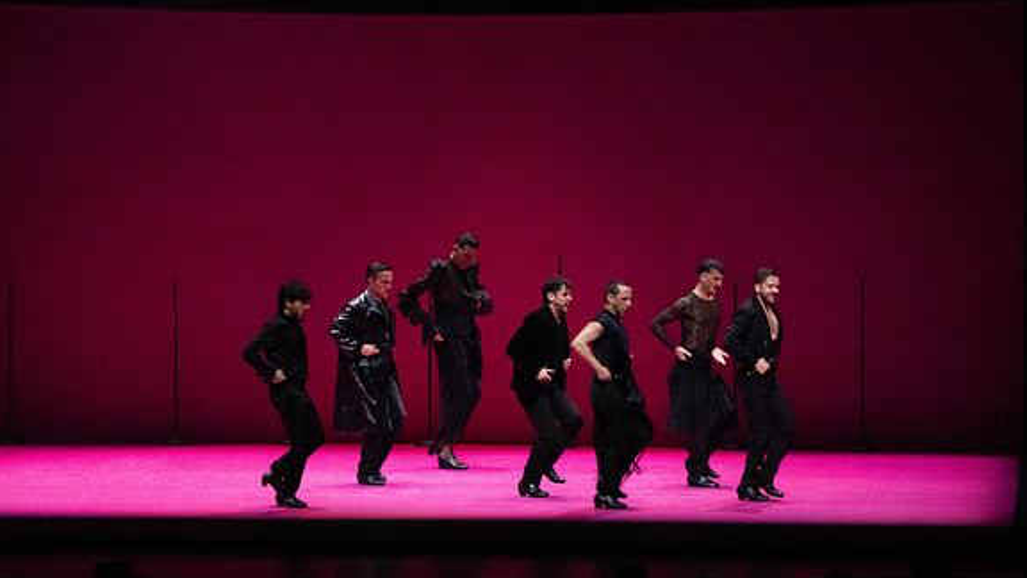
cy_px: 329
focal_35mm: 173
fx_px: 4711
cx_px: 514
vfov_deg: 7.0
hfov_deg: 12.4
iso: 25600
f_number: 10
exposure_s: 1/400
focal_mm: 164
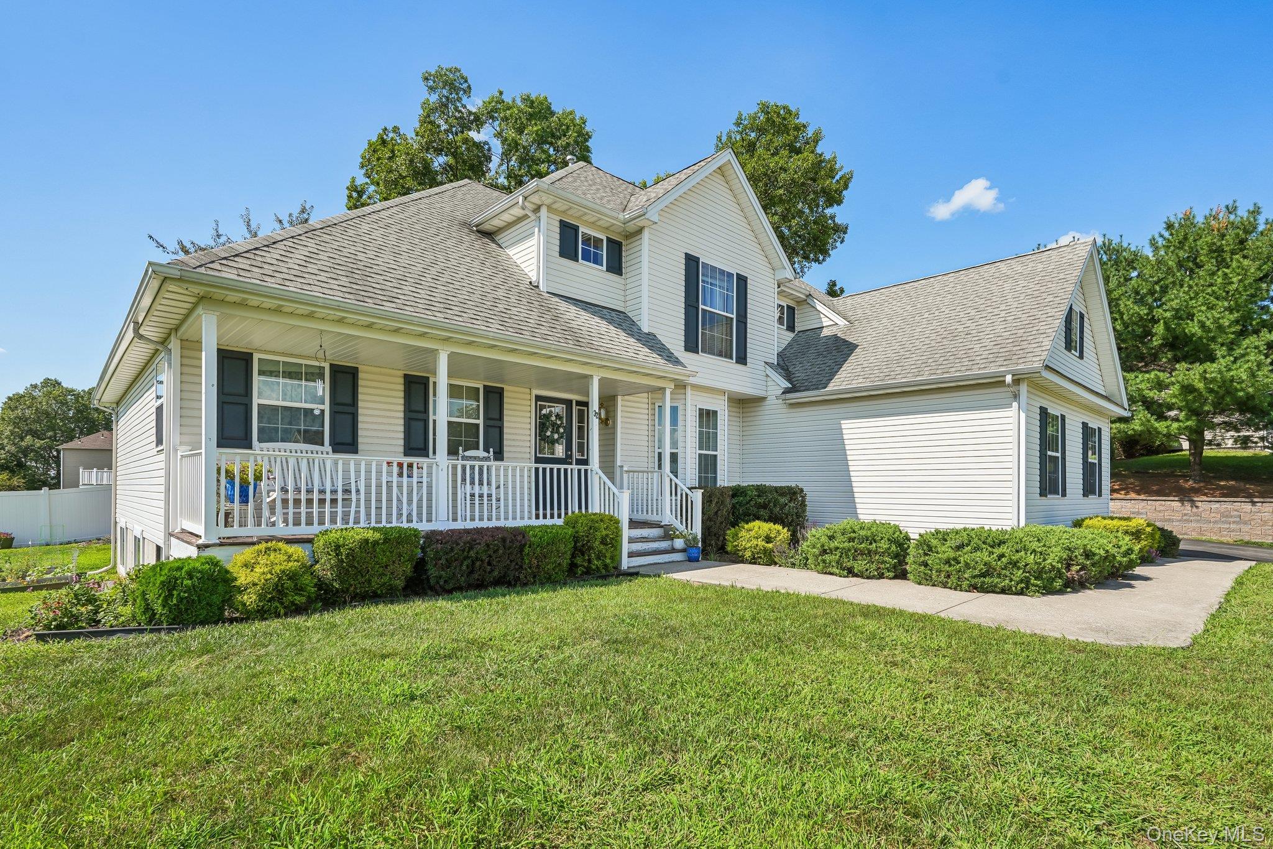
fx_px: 619
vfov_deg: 68.9
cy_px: 424
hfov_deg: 91.6
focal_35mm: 18
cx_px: 636
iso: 100
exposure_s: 1/250
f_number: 8
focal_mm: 17.5
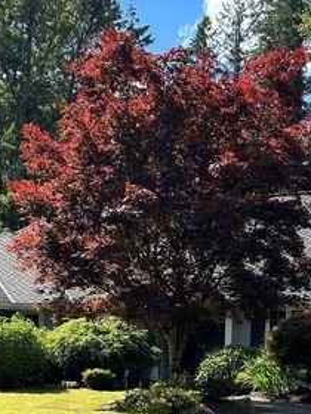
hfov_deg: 23.5
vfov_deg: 28.6
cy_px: 446
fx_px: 743
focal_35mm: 62
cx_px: 92
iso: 50
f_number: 1.5
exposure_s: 1/1597
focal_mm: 5.7
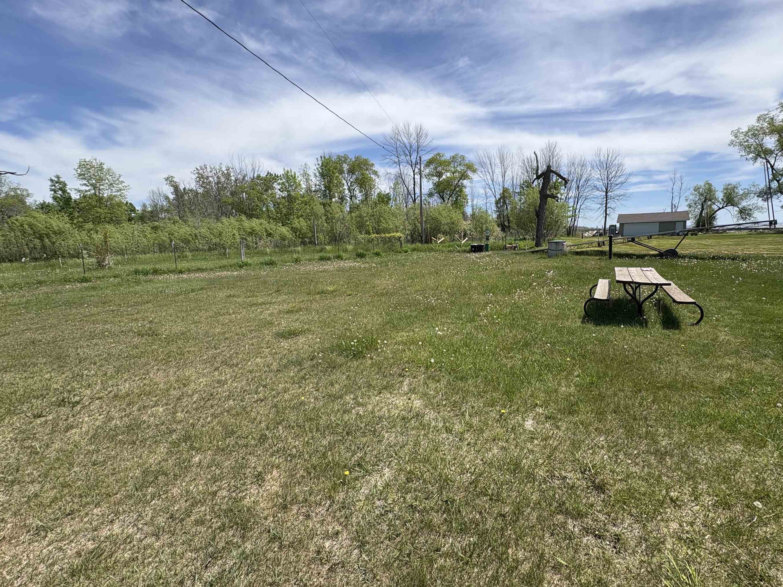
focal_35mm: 16
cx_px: 441
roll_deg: +2.6
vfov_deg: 78.0
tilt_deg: -6.4
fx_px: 362
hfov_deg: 94.0
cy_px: 275
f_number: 2.2
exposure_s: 1/1832
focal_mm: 2.22
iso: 50
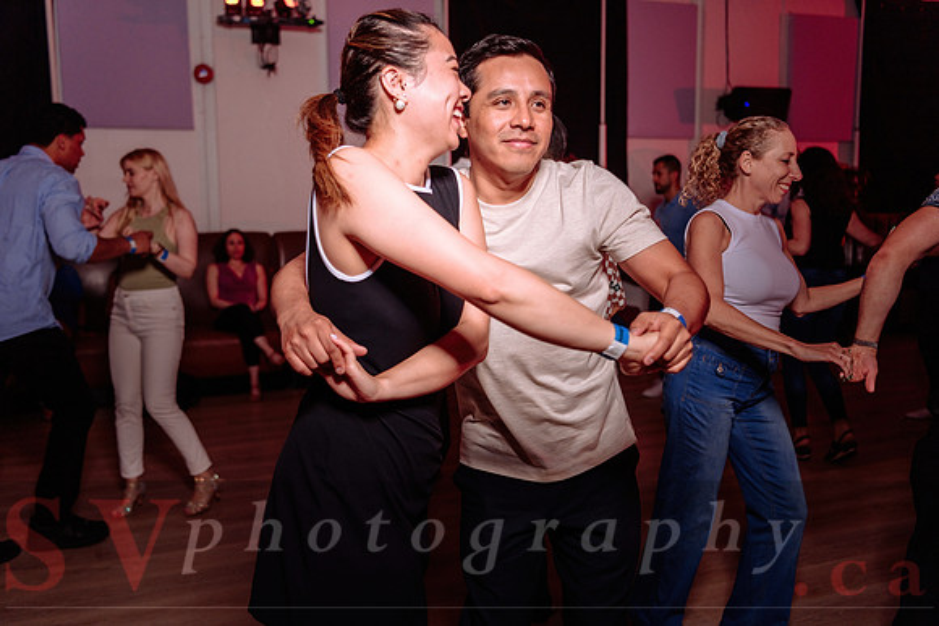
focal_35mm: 34
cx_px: 470
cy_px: 313
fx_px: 887
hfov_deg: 55.8
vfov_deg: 38.9
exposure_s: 1/80
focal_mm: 34
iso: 800
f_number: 2.8
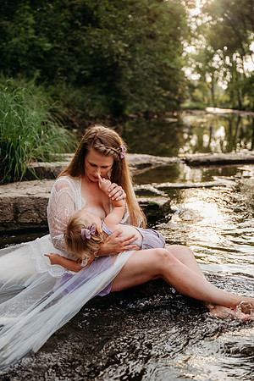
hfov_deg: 31.2
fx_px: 455
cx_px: 127
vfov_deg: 45.4
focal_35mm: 43
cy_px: 190
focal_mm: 43
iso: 500
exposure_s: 1/1000
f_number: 2.8
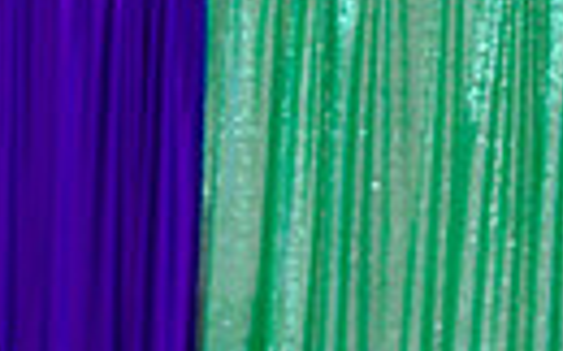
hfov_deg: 5.7
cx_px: 567
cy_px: 880
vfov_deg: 3.5
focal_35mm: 371
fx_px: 5688
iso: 400
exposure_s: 1/100
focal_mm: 70
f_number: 2.8
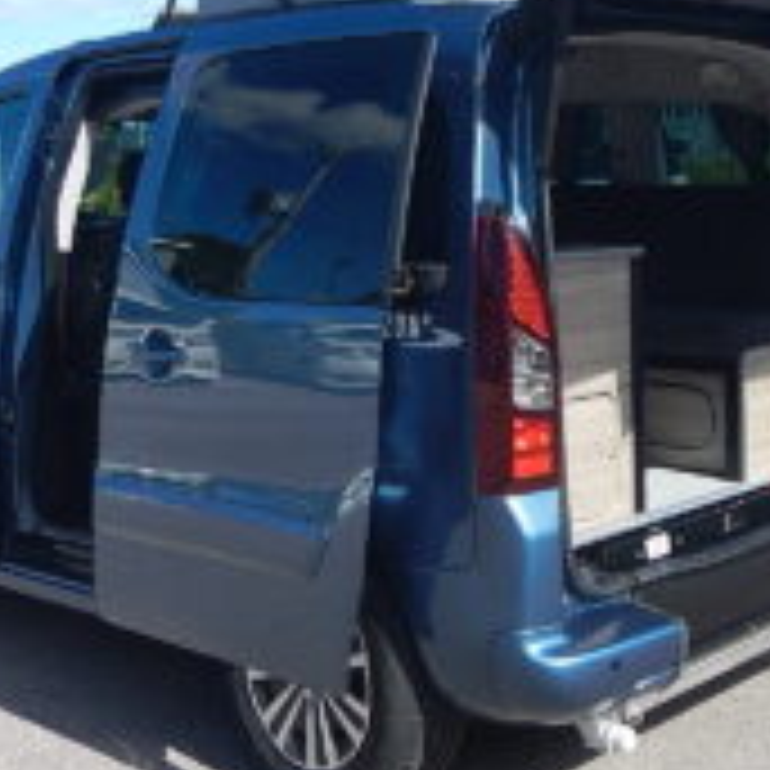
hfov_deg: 29.2
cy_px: 171
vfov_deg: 29.0
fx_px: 1460
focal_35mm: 58
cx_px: 558
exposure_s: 1/800
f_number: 3.9
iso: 125
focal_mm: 5
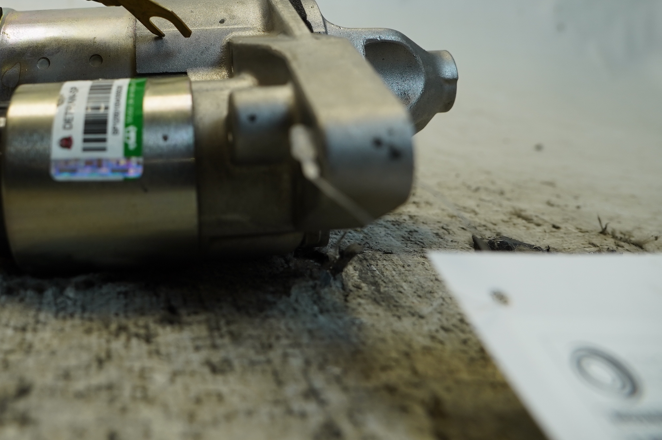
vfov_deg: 36.0
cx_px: 176
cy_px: 111
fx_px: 661
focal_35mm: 36
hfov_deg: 51.2
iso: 320
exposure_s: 1/160
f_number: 4
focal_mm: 16
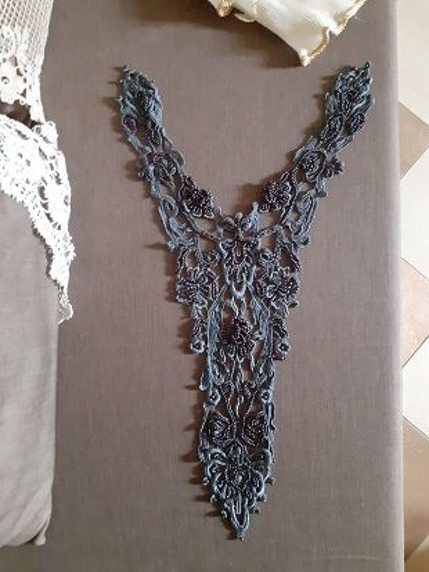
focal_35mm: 27
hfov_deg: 51.4
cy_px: 286
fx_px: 446
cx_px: 214
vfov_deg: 65.3
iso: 500
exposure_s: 1/25
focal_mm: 3.6
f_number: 1.9
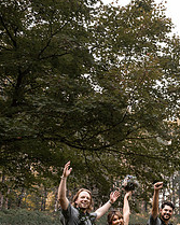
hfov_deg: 20.3
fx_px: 433
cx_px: 265
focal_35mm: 65
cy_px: 167
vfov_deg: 28.7
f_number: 2.8
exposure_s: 1/1000
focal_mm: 24
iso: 320
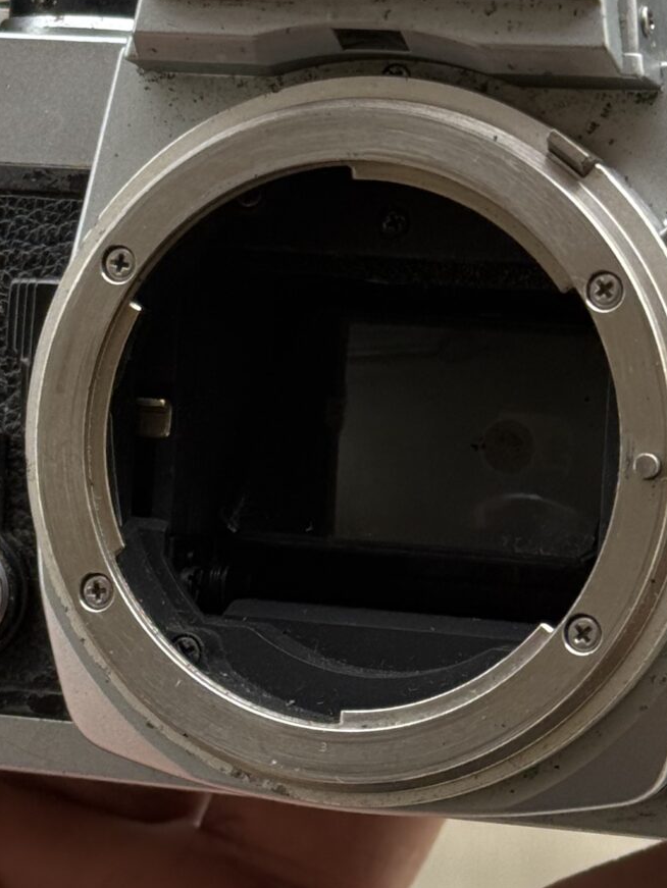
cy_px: 321
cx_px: 340
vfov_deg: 14.0
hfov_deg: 10.5
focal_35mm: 141
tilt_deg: -36.3
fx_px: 3620
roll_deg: +4.3
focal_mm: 6.76
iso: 50
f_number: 1.78
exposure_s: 1/124
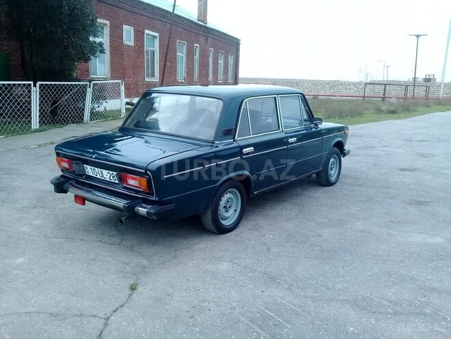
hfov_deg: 58.4
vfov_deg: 45.4
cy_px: 170
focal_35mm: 31
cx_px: 226
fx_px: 404
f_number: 2.2
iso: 64
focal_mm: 3.3
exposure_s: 1/408
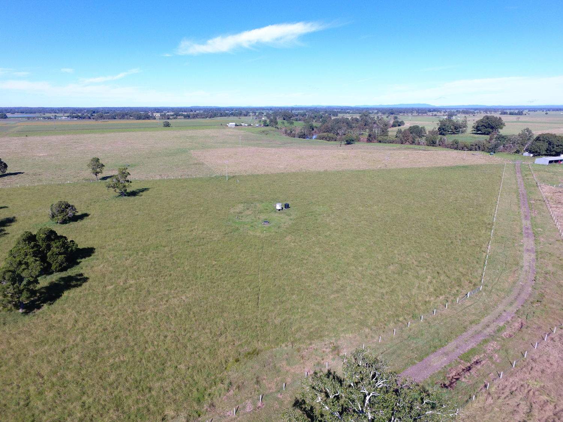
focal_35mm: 20
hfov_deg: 81.7
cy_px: 211
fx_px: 325
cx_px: 282
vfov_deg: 66.0
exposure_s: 1/602
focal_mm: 3.61
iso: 100
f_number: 2.8
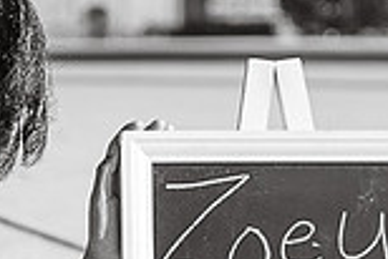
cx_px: 169
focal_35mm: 196
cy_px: 258
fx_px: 2114
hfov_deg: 10.5
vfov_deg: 7.0
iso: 100
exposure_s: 1/1250
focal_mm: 35
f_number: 2.2
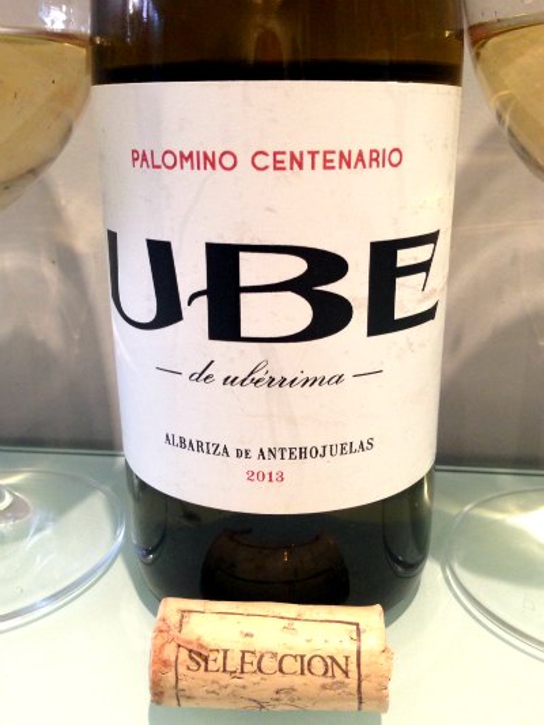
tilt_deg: -17.2
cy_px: 362
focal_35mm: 33
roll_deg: -0.8
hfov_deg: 43.0
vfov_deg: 55.3
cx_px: 272
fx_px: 691
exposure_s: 1/20
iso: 160
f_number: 2.4
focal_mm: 4.12
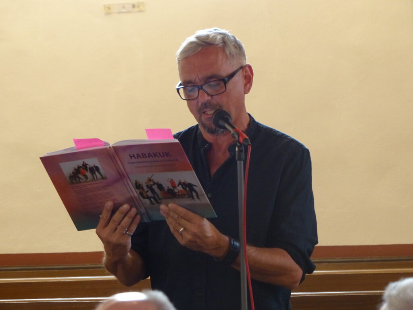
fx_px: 3209
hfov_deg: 7.4
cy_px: 155
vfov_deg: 5.5
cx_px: 206
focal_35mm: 269
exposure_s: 1/40
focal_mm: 48.4
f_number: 2.8
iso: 400
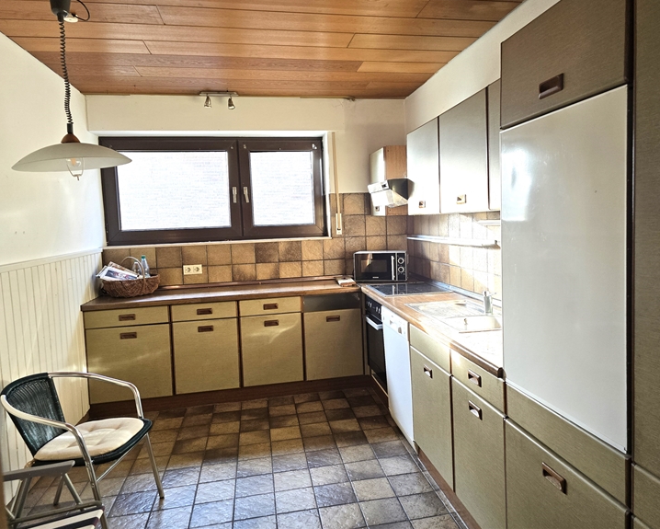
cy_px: 254
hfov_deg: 68.0
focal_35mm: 25
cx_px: 355
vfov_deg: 56.8
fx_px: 489
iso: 200
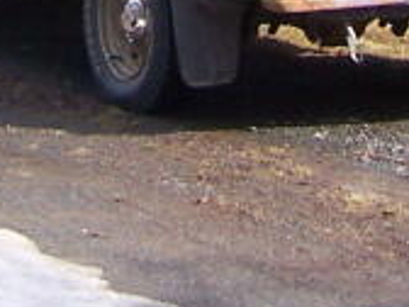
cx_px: 61
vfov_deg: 6.0
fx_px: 2741
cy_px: -558
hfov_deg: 8.5
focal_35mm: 232
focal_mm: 6.3
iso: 80
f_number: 2.8
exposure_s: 1/500
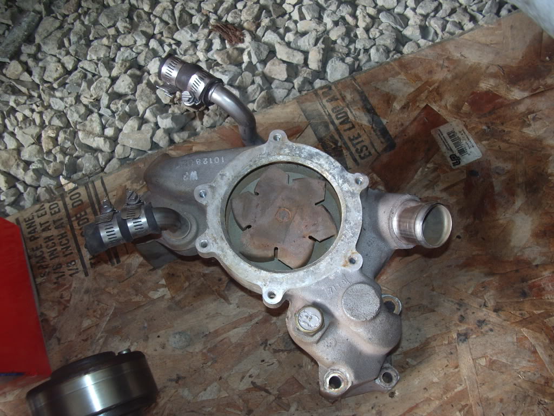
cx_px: 277
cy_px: 208
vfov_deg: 40.7
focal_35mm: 35
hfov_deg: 52.6
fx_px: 560
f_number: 2.6
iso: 100
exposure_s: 1/40
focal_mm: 5.8
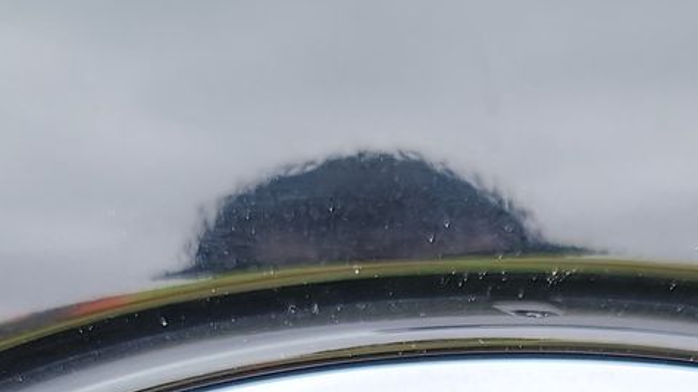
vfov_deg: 12.5
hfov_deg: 24.1
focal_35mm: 88
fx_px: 1628
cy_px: 714
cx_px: 420
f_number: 1.8
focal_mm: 6.7
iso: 93
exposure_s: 1/119
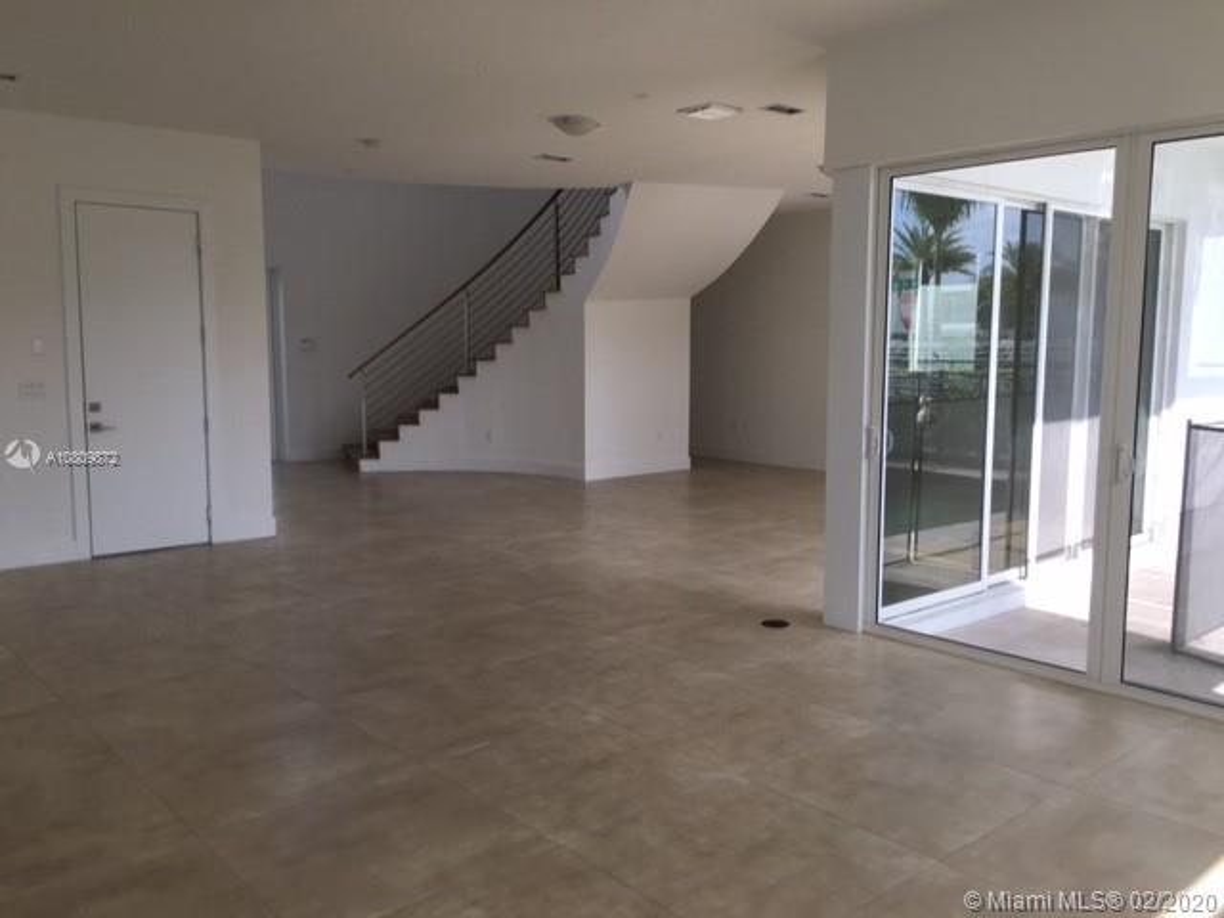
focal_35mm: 29
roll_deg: -0.2
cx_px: 612
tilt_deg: -7.2
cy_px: 459
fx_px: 1025
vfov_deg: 48.2
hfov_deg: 61.7
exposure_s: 1/60
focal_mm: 4.15
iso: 25
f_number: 2.2
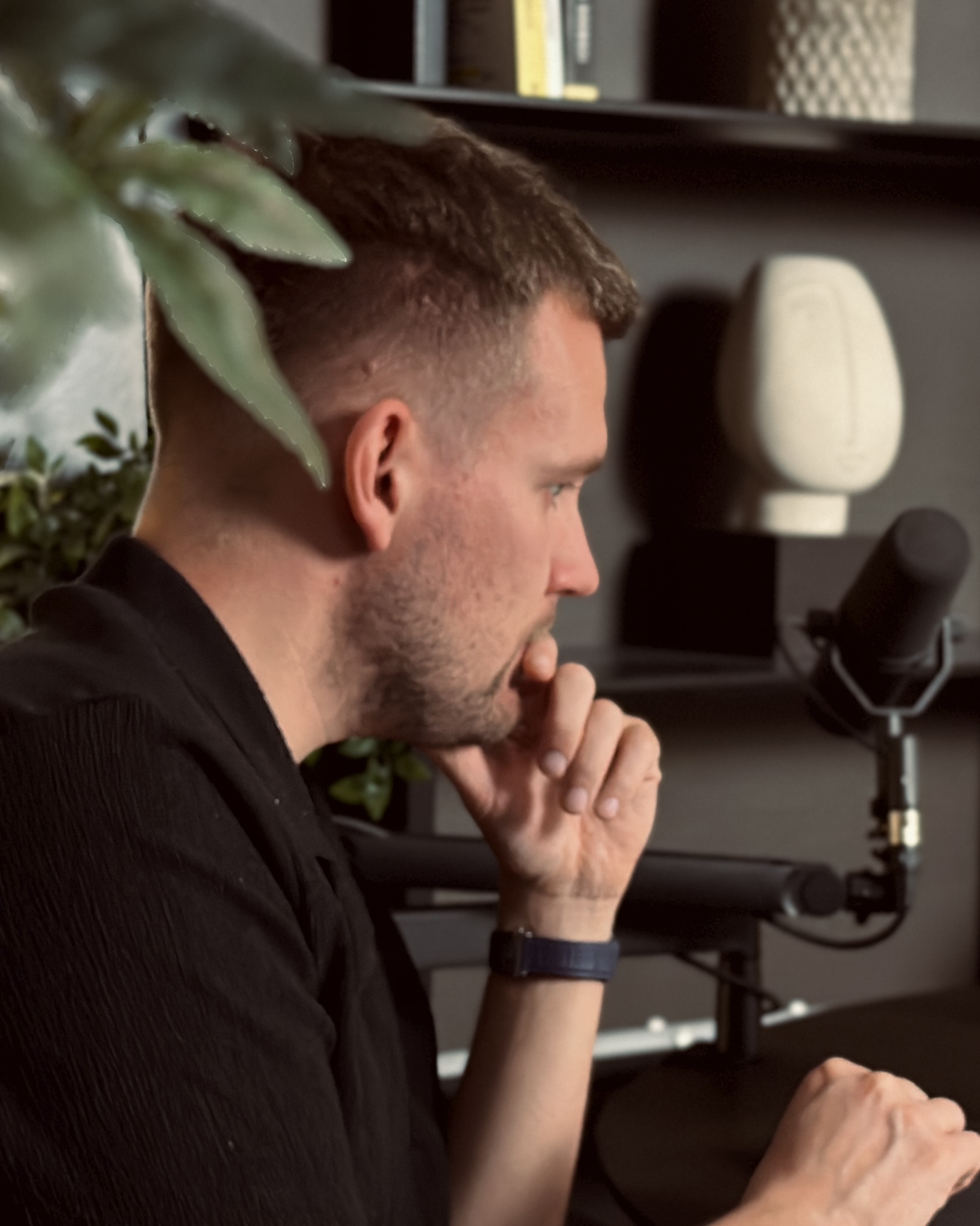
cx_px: 604
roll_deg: -0.5
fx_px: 3371
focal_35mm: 93
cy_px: 768
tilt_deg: -7.3
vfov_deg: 20.5
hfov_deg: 16.5
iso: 320
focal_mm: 6.86
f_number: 1.78
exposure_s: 1/60
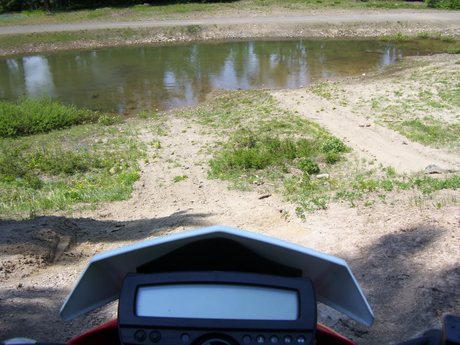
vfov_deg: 38.7
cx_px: 230
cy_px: 172
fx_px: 492
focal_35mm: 37
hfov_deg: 50.1
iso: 80
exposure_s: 1/350
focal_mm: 6
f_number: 4.8
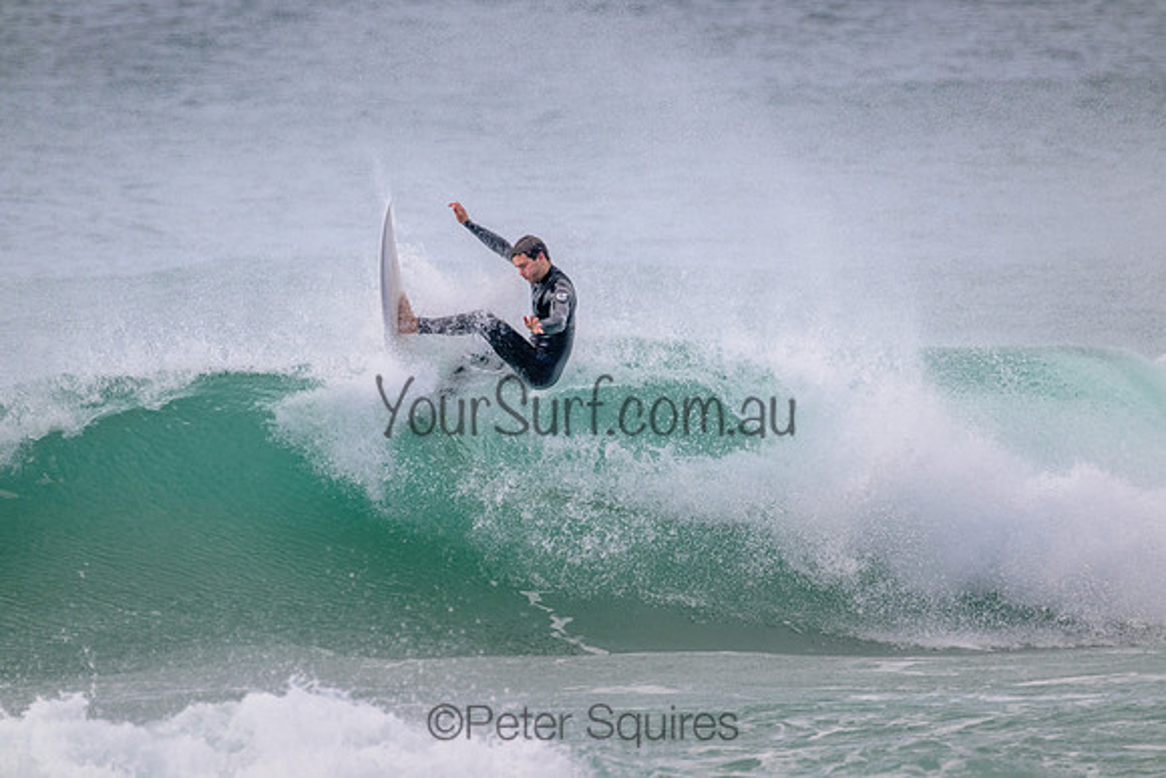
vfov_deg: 1.7
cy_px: 389
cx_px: 583
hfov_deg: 2.6
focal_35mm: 800
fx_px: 25916
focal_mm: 800
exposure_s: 1/2000
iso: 1800
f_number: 11
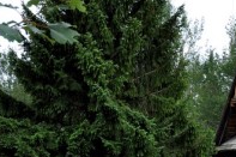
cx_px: 327
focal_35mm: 205
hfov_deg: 9.8
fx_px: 1343
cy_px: 140
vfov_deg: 6.7
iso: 200
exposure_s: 1/200
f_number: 6.3
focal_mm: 42
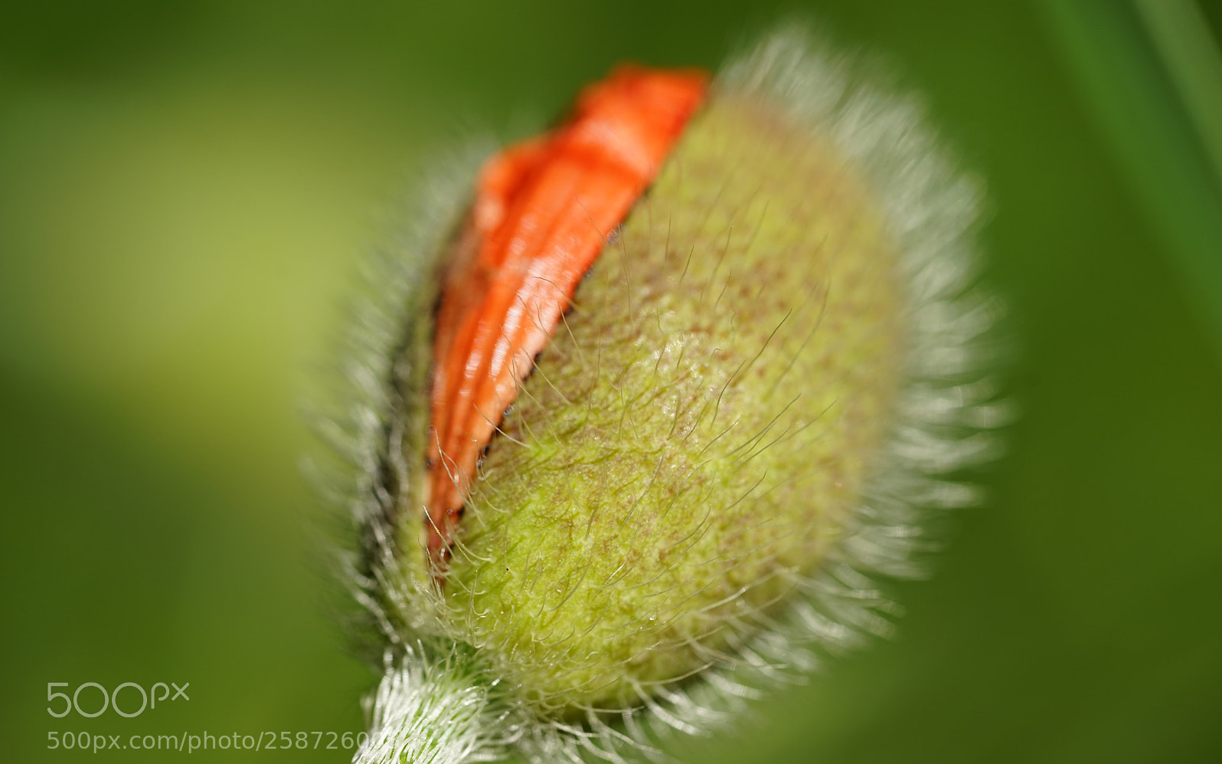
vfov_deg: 14.2
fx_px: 3063
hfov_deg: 22.6
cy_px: 392
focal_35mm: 92
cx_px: 612
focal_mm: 90
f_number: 4.5
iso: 160
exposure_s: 1/640
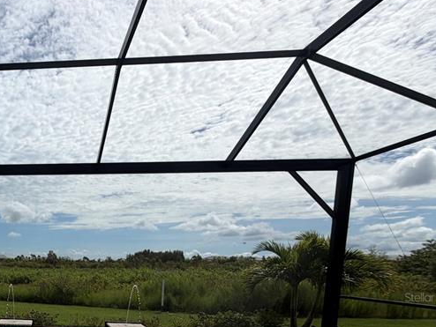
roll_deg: -2.0
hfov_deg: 50.6
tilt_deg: -6.1
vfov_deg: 43.8
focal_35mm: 29
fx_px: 365
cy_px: 297
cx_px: 6
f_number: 2.2
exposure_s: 1/1497
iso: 20
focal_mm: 2.22
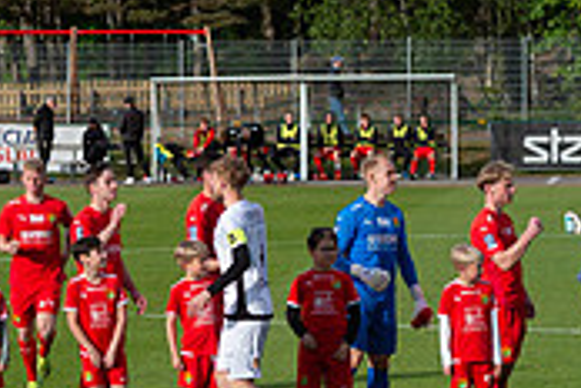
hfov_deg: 8.5
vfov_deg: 5.6
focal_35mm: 243
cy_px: 345
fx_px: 3921
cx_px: 124
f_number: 4
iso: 100
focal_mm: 70
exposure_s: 1/640
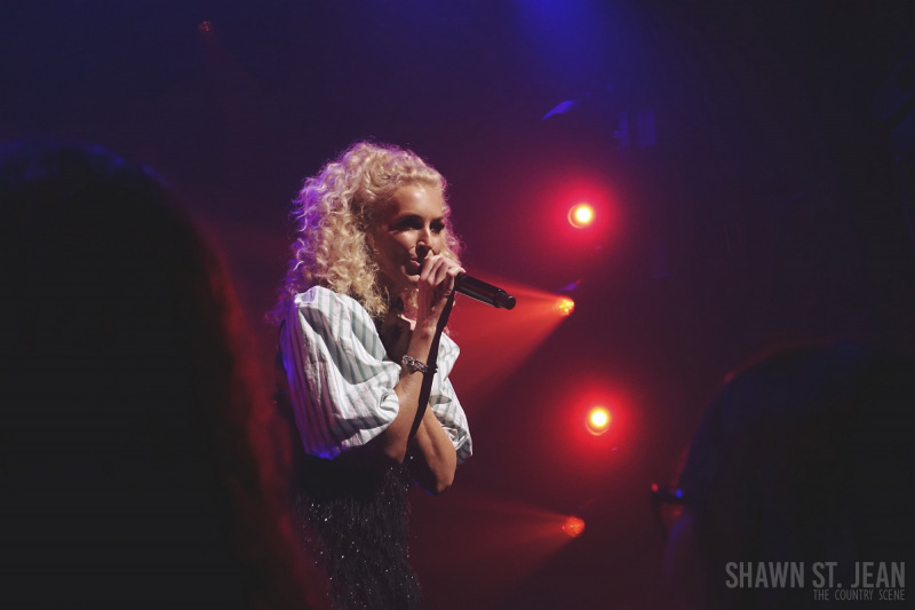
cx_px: 458
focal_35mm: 57
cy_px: 305
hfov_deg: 35.1
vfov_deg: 23.8
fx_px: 1448
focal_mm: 20.81
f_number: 2.8
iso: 1250
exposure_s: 1/100
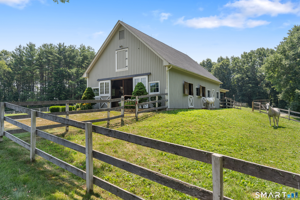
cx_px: 150
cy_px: 100
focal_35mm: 25
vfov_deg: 51.3
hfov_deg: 71.5
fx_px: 208
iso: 320
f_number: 8
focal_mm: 25
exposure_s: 1/80
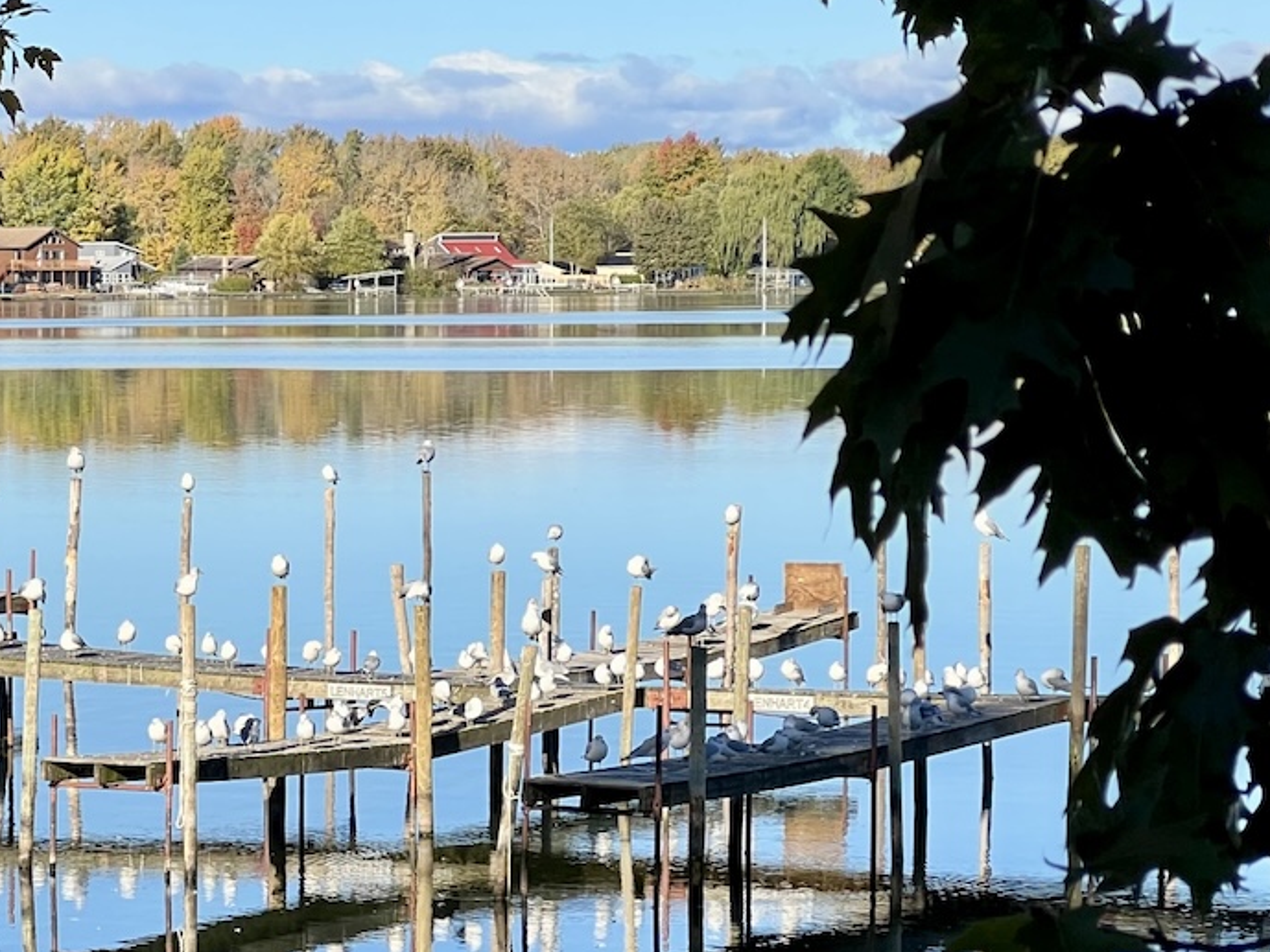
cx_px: 184
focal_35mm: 143
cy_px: 724
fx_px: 5247
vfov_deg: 10.4
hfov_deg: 13.7
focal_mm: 9
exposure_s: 1/652
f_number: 2.8
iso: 32
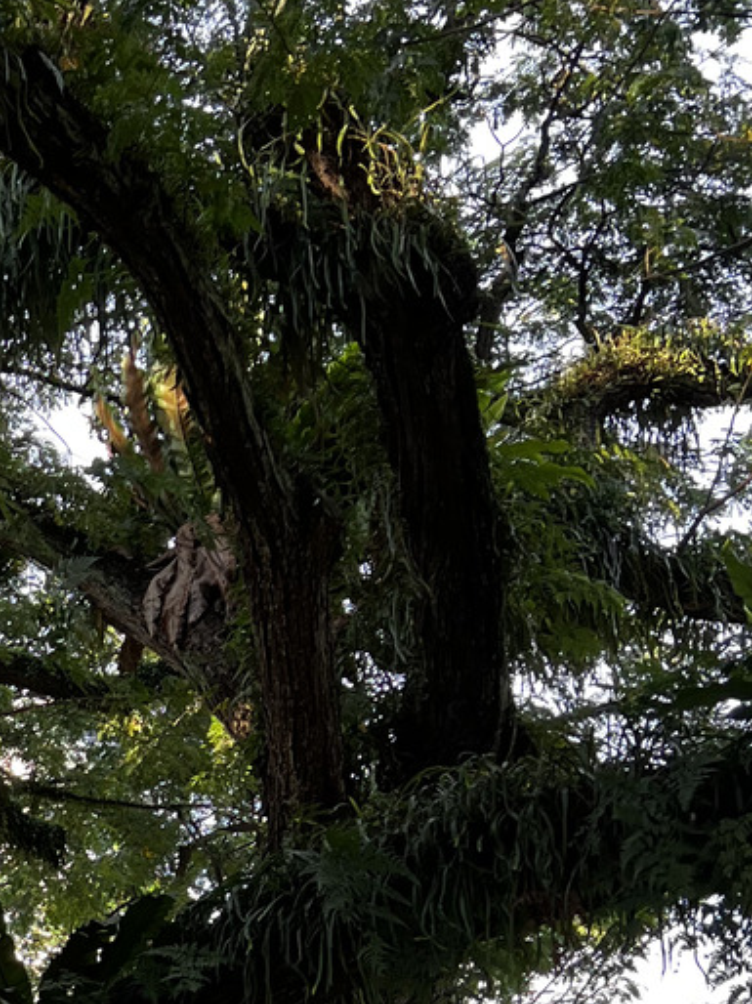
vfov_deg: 23.2
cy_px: 979
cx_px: -336
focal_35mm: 81
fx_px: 2348
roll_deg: +0.3
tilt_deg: +15.1
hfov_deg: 16.7
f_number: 1.5
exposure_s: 1/197
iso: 40
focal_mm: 5.7
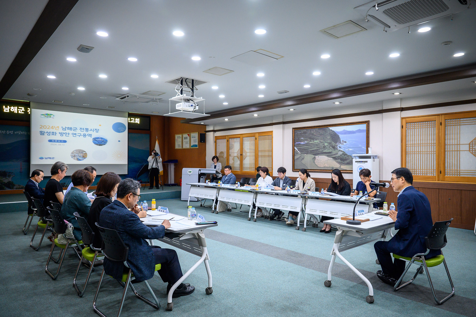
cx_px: 238
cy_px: 158
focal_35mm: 24
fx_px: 317
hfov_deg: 73.8
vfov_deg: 53.1
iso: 2000
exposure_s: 1/200
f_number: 4
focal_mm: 24
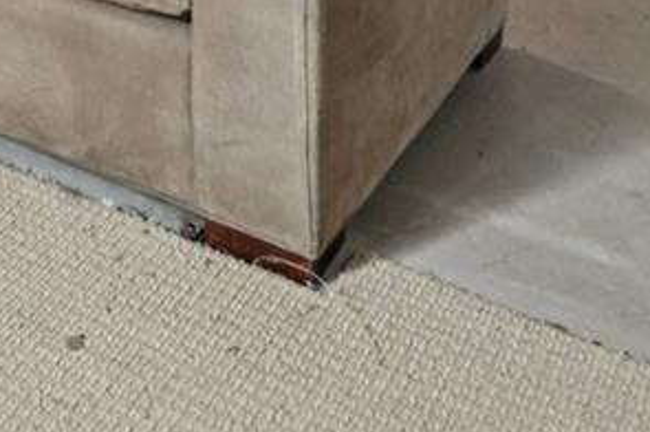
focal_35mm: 76
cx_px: -353
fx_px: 1371
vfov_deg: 13.2
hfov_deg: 21.8
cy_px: -613
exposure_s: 1/4
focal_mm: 14
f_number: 11
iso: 400
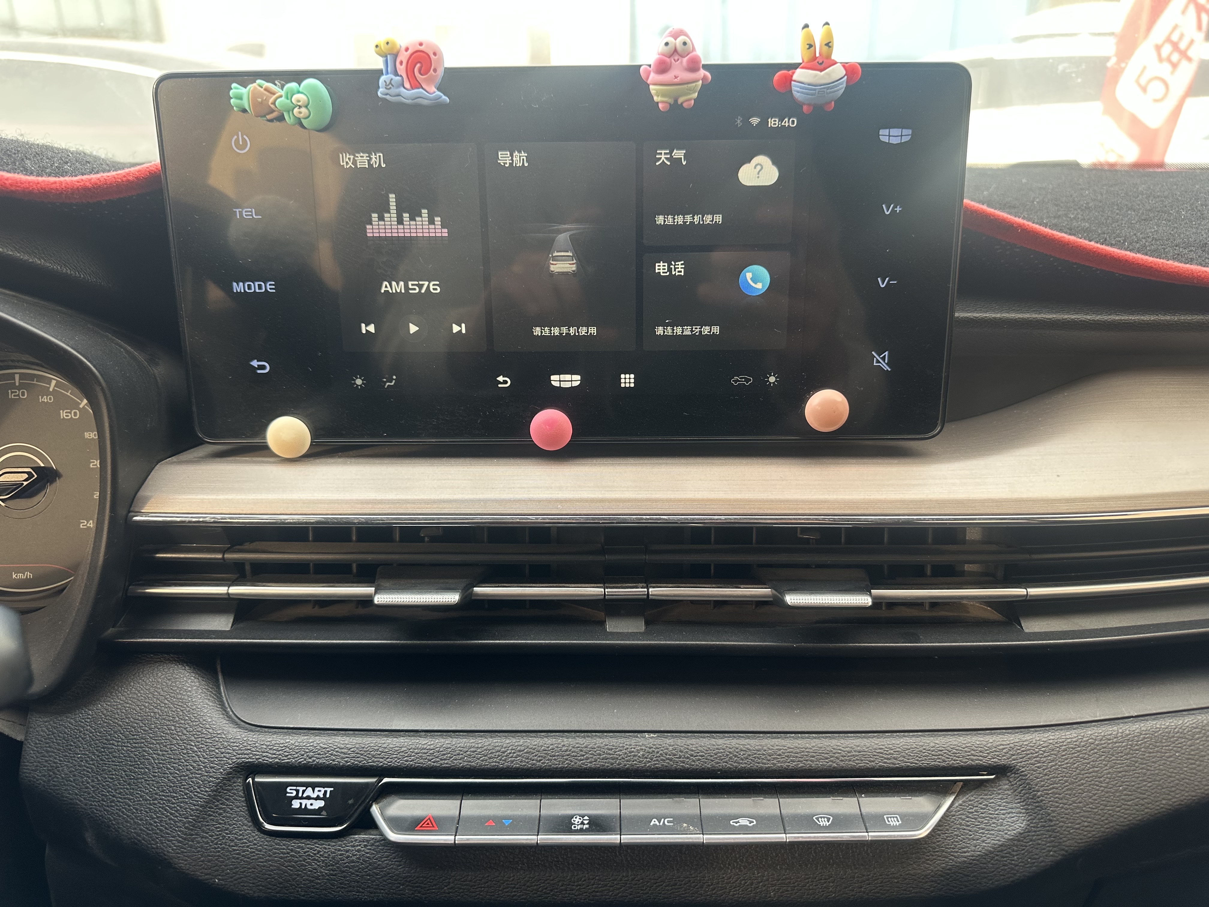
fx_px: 838
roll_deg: +0.4
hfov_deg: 71.6
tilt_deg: -21.5
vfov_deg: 56.8
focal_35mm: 24
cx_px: 604
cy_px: 454
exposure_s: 1/121
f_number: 1.78
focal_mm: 6.86
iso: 160
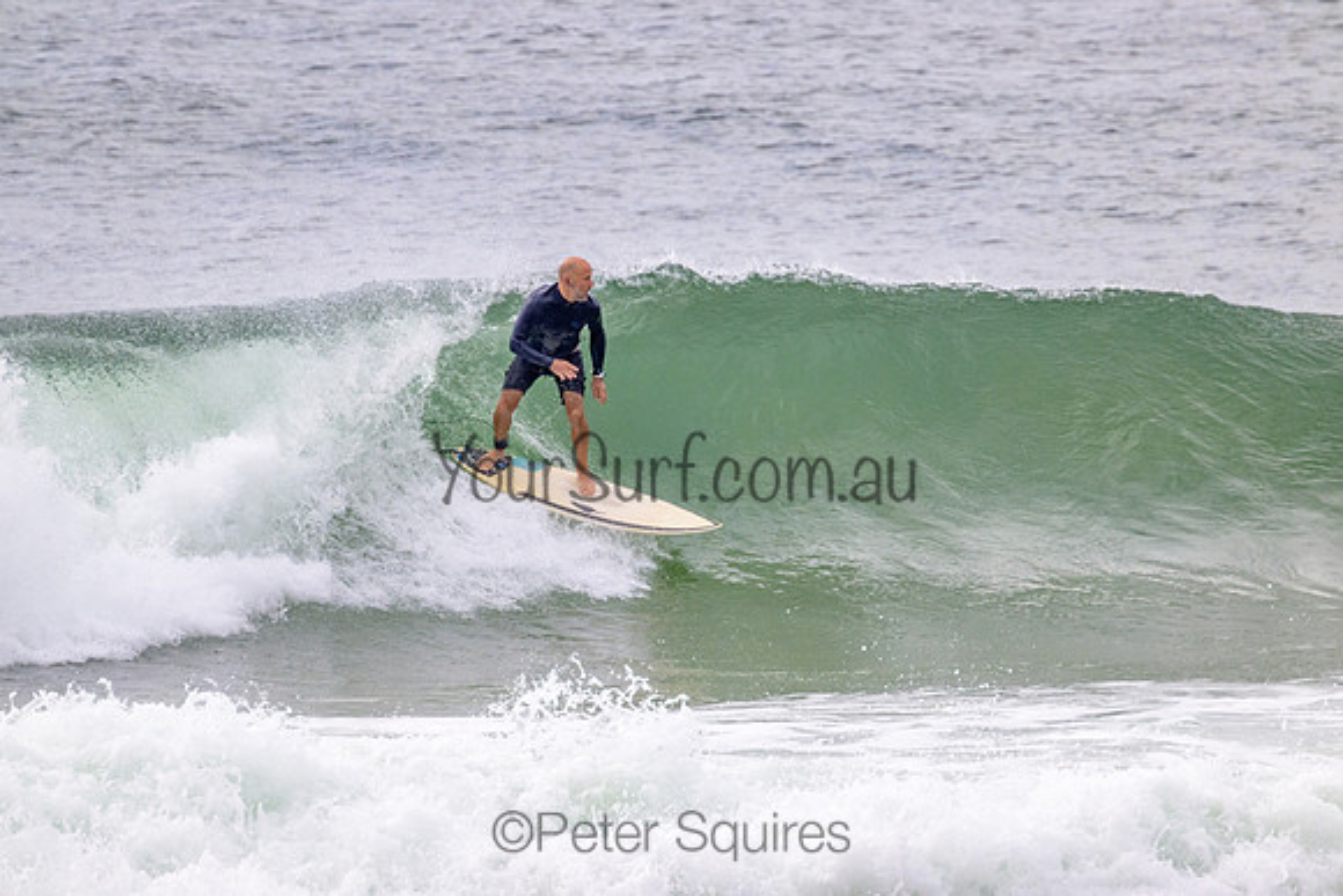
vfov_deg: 1.7
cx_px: 672
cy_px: 448
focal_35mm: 800
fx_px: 29850
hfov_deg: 2.6
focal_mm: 800
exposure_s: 1/2000
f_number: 11
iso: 2000
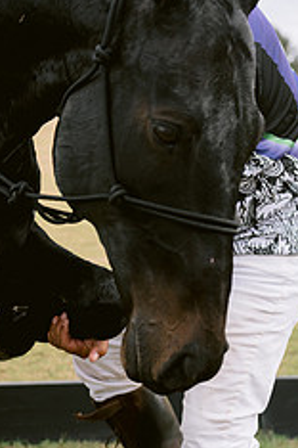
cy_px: 302
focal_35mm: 96
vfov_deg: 21.2
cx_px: 46
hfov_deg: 14.1
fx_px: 1192
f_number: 4
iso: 200
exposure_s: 1/1600
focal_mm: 50
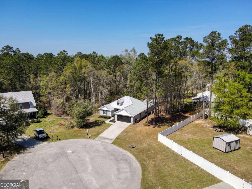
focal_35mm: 24
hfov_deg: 71.6
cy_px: 94
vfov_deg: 56.8
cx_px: 126
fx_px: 175
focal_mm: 4.5
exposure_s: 1/640
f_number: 2.8
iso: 100
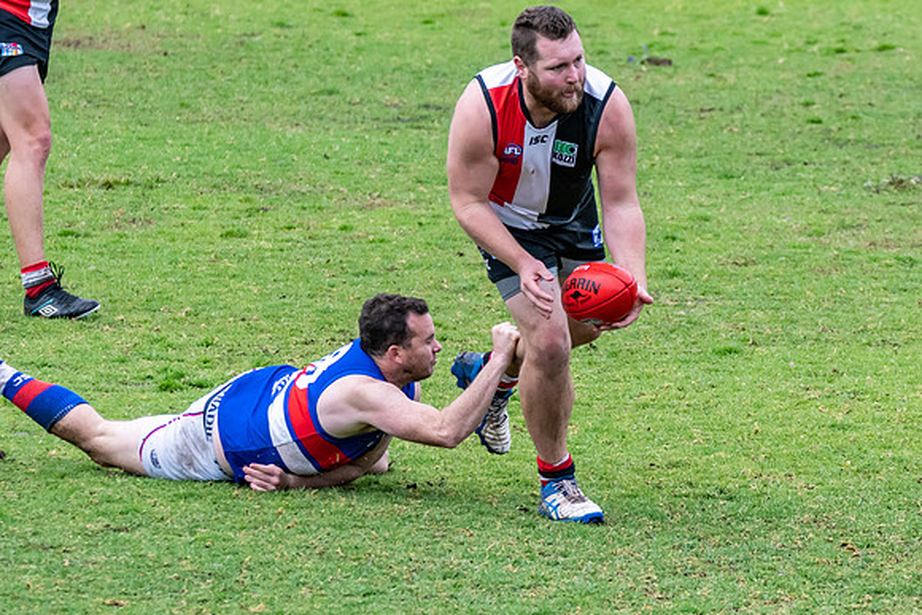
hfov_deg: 3.8
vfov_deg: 2.5
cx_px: 649
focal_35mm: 549
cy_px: 374
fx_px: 14054
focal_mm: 260
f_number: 7.1
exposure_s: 1/2000
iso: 1250
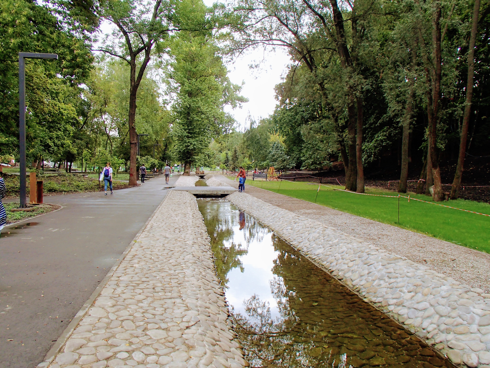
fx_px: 396
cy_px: 184
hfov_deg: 63.4
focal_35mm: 28
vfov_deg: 49.7
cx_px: 245
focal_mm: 5
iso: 100
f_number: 3.9
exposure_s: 1/200
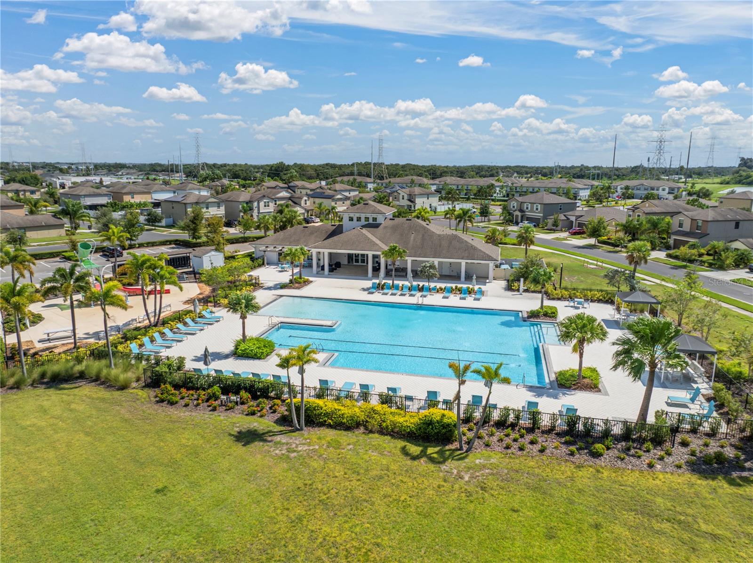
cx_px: 376
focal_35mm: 24
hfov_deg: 71.6
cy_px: 282
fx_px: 522
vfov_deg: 56.7
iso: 100
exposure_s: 1/5000
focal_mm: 12.29
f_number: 2.8
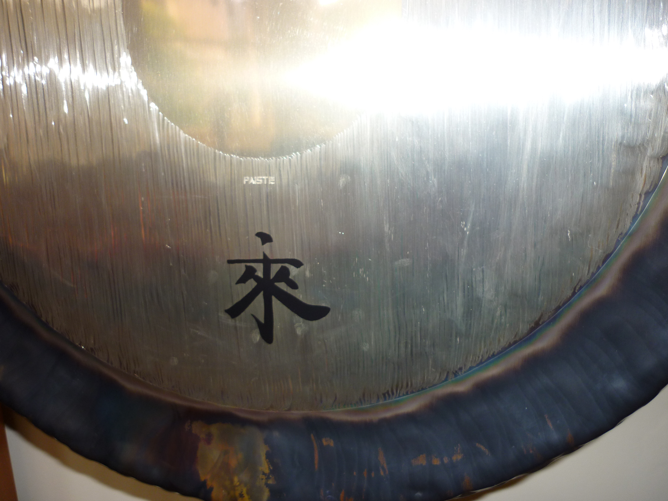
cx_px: 334
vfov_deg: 42.9
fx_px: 637
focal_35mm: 33
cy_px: 250
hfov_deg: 55.4
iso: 100
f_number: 2.8
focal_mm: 5.5
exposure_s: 1/60
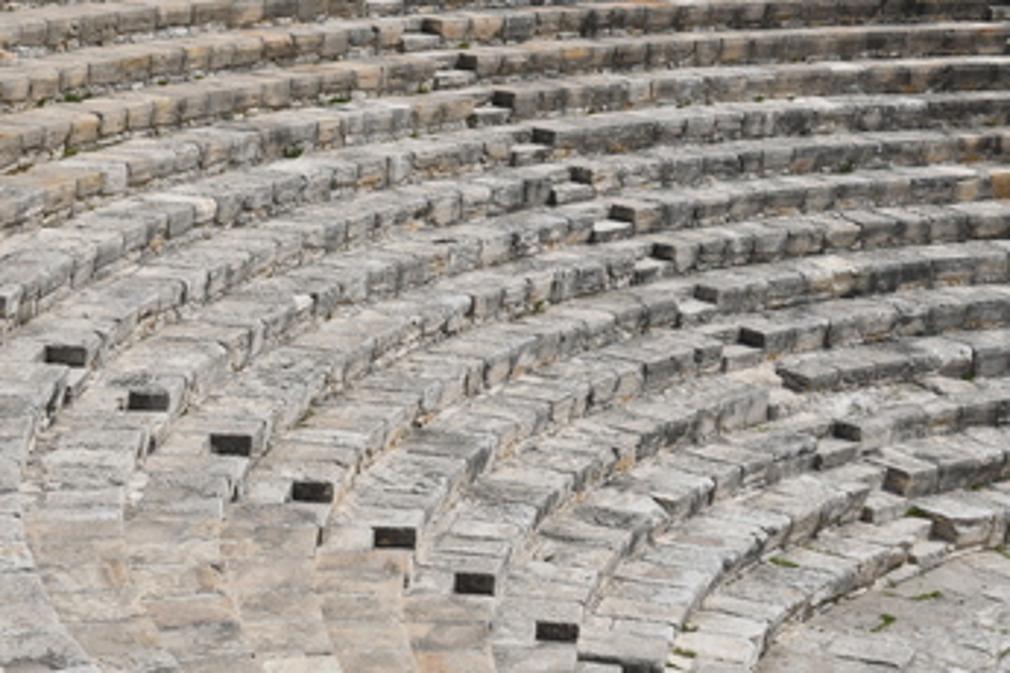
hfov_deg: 24.2
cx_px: 433
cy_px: 331
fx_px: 2356
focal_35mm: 84
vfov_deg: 16.3
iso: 250
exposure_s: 1/1000
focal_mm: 48
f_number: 10
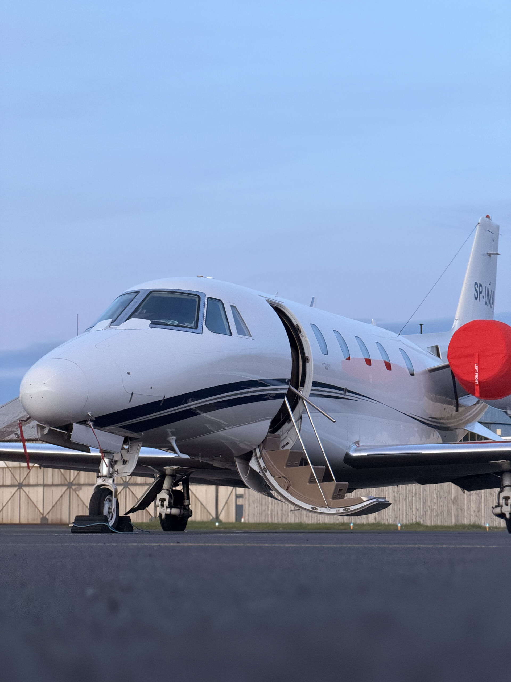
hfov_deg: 14.8
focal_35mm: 100
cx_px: 256
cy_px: 341
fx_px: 1968
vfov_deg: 19.6
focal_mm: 16.89
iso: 320
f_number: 2.8
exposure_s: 1/121
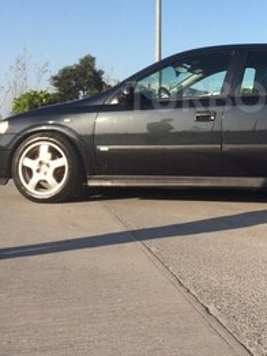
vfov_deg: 34.4
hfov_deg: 25.8
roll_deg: +3.1
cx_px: 230
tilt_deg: +0.0
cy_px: 96
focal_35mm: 55
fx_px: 567
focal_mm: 4.15
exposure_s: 1/1466
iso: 32
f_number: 2.2
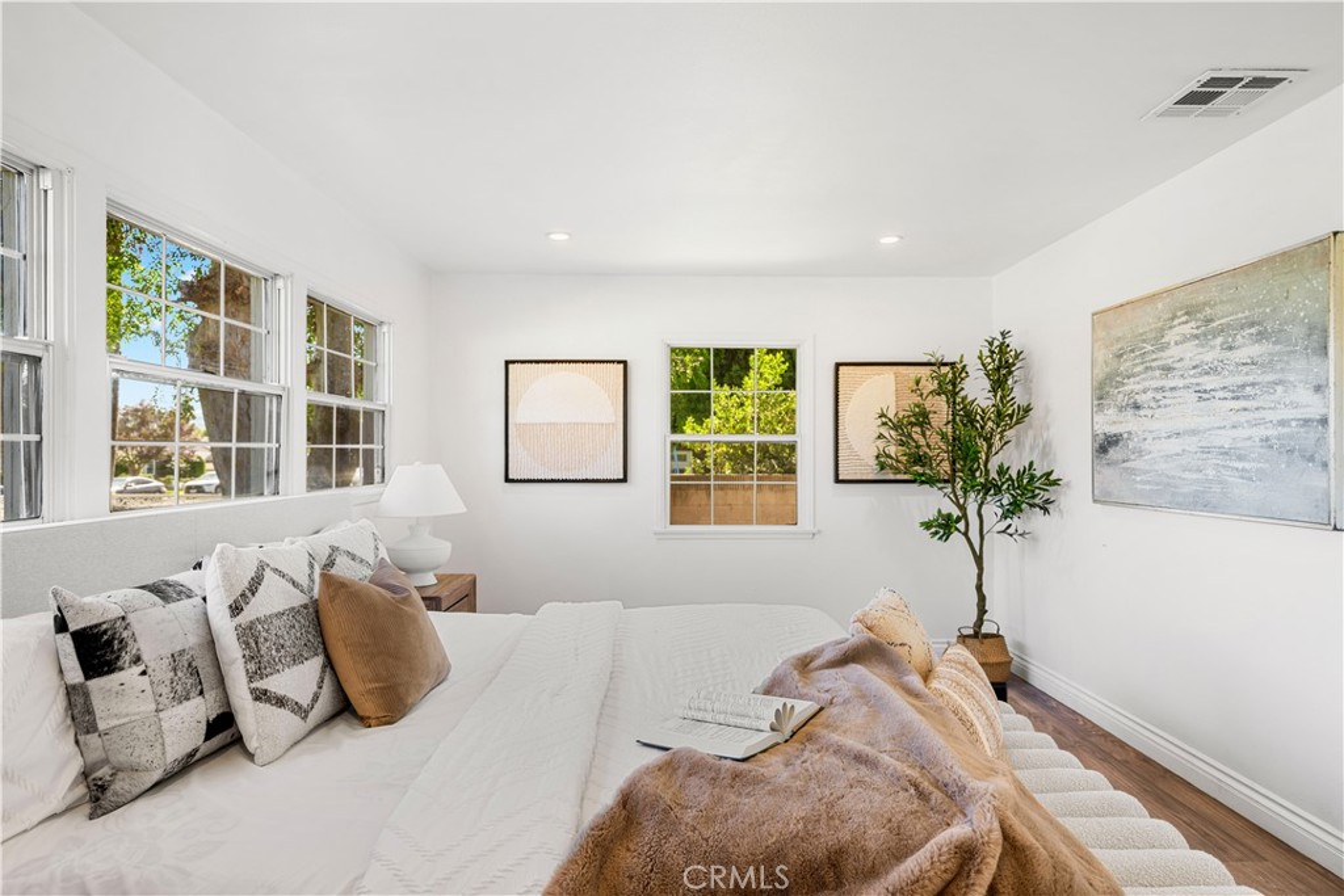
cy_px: 448
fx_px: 672
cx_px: 672
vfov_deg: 67.4
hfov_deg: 90.0
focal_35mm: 18
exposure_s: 1/1.25
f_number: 5.6
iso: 100
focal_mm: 18
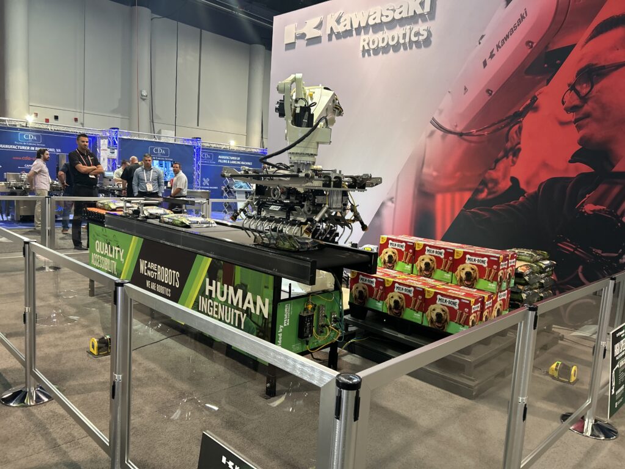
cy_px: 234
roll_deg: -3.4
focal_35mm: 26
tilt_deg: -6.9
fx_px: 469
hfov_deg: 67.3
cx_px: 312
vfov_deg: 53.1
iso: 125
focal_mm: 5.7
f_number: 1.5
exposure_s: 1/60
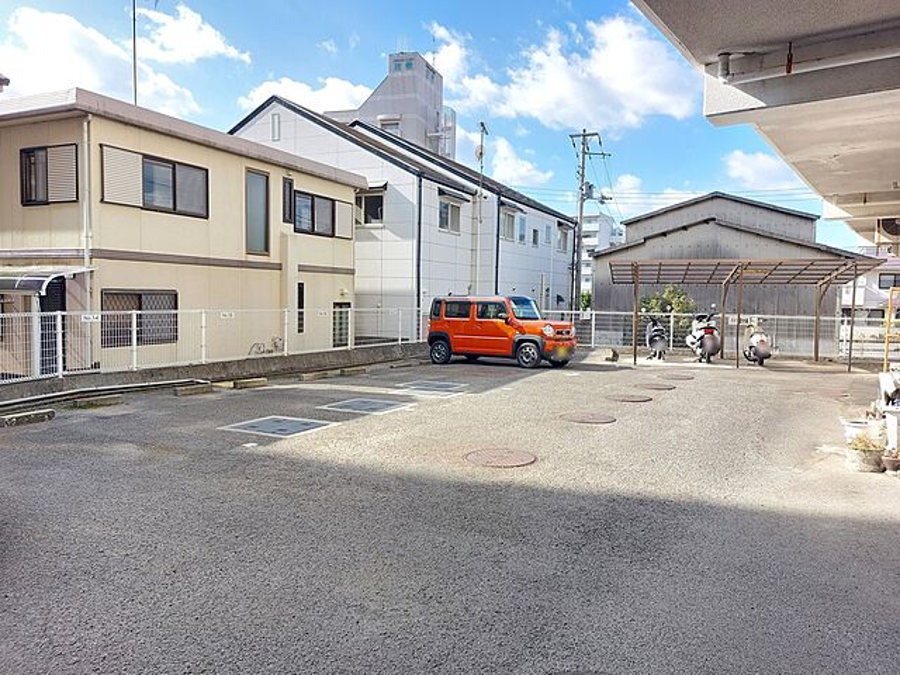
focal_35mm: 24
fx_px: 624
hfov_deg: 71.6
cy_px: 338
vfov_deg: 56.8
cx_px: 450
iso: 25
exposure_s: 1/156
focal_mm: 5.23
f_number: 1.8
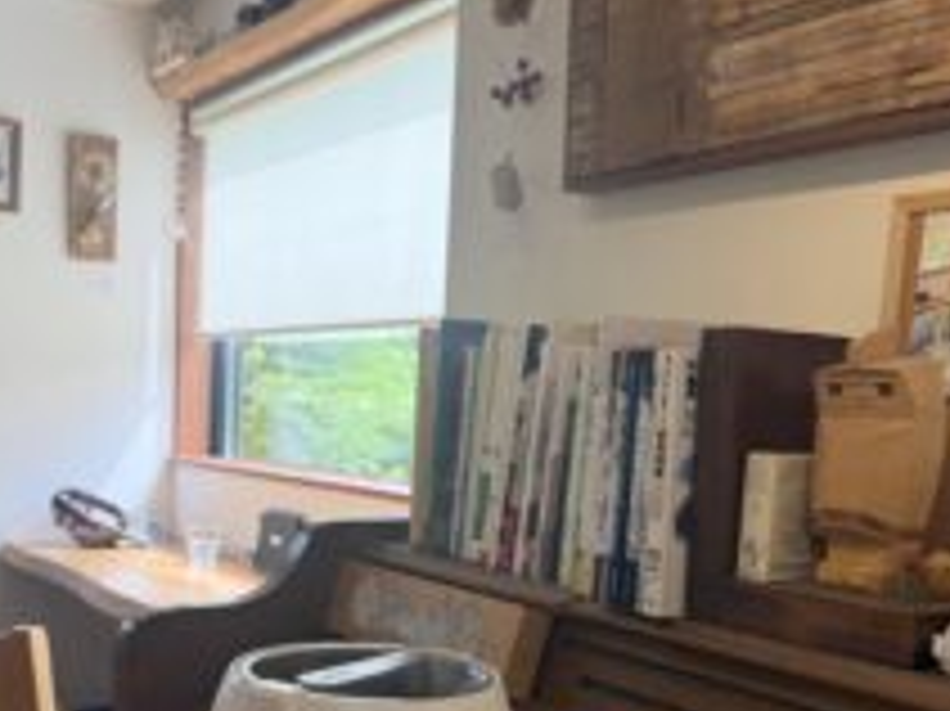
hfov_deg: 45.7
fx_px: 1125
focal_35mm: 41
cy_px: 490
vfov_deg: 34.7
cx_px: 428
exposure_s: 1/252
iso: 80
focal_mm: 6.76
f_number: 1.78
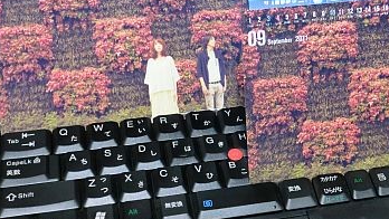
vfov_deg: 19.4
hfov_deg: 33.7
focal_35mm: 62
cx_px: 240
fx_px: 640
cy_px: 85
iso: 800
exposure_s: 1/20
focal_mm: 7.9
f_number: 3.4
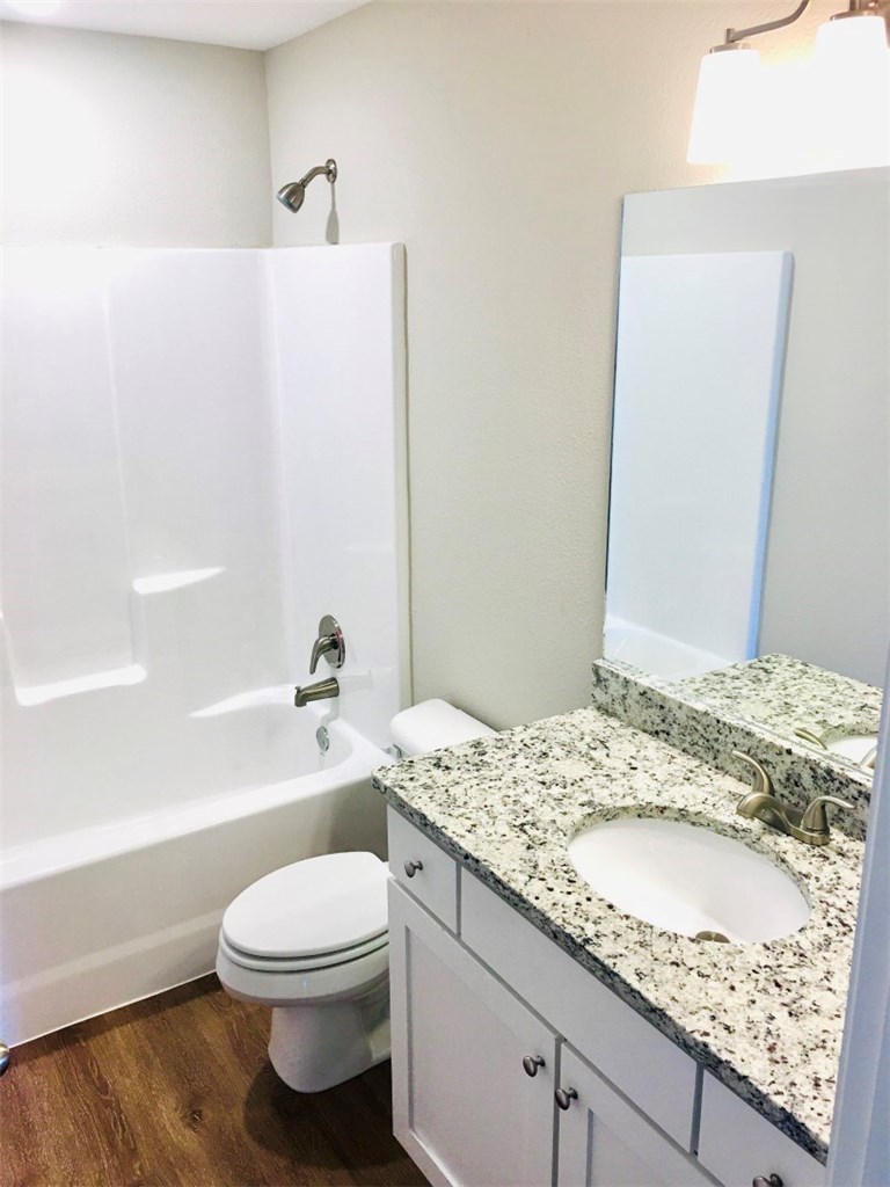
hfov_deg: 48.2
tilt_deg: -16.0
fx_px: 994
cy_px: 594
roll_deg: +0.8
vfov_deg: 61.7
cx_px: 445
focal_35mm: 29
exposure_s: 1/30
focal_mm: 4.15
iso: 40
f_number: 2.2
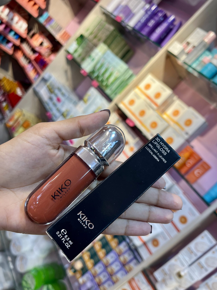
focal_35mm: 26
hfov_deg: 53.1
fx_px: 217
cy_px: 145
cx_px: 108
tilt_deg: -13.6
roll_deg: -43.7
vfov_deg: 67.3
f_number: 1.6
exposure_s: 1/120
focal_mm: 5.1
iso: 32
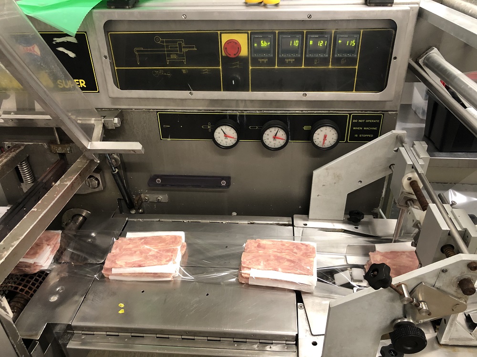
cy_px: 178
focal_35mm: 28
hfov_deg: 63.4
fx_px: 386
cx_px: 238
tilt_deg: -30.9
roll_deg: +1.8
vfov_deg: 49.7
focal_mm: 4
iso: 100
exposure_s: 1/17
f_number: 1.8
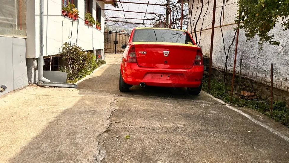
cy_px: 65
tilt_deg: -5.5
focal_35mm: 27
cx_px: 143
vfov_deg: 42.7
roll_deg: -2.7
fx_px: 207
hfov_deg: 69.8
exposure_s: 1/4348
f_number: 1.78
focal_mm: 6.86
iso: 80
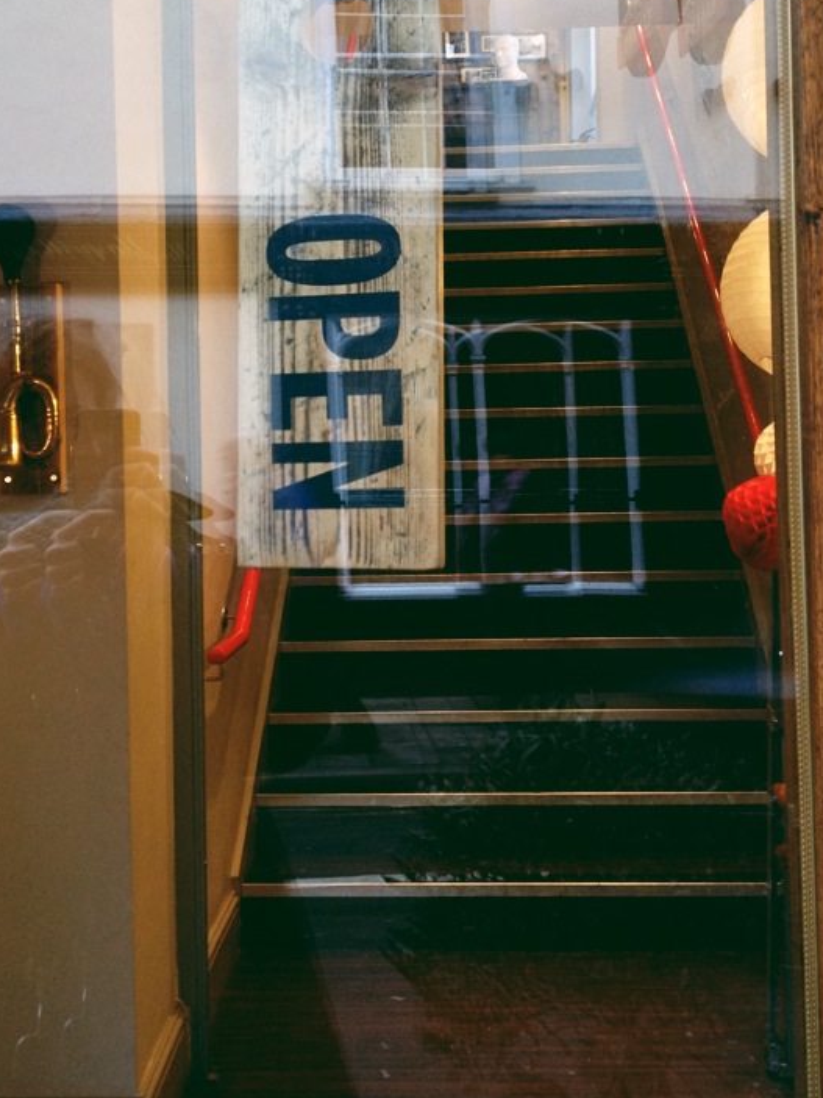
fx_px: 1617
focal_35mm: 51
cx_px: 415
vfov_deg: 37.2
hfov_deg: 28.6
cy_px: 401
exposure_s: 1/20
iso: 125
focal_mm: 4.28
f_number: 2.4
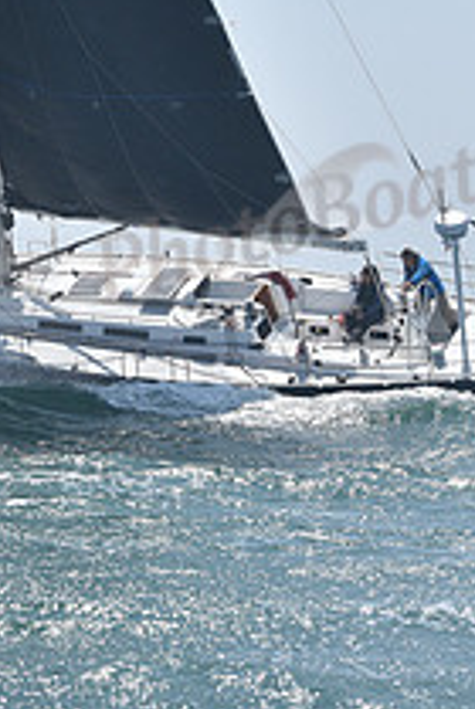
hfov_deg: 7.1
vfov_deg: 10.3
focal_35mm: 194
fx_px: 3827
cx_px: -80
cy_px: -258
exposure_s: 1/1000
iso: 320
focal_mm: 70
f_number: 10
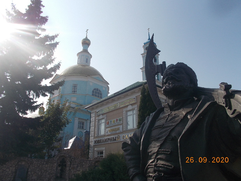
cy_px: 90
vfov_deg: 53.1
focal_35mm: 26
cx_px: 120
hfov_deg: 67.3
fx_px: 181
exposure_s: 1/200
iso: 80
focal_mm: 4.6
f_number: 8
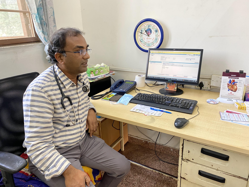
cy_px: 94
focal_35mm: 26
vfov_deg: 53.1
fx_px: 187
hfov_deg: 67.3
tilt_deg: -18.7
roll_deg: +2.9
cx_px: 124
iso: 100
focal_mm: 4.25
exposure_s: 1/50
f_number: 1.8
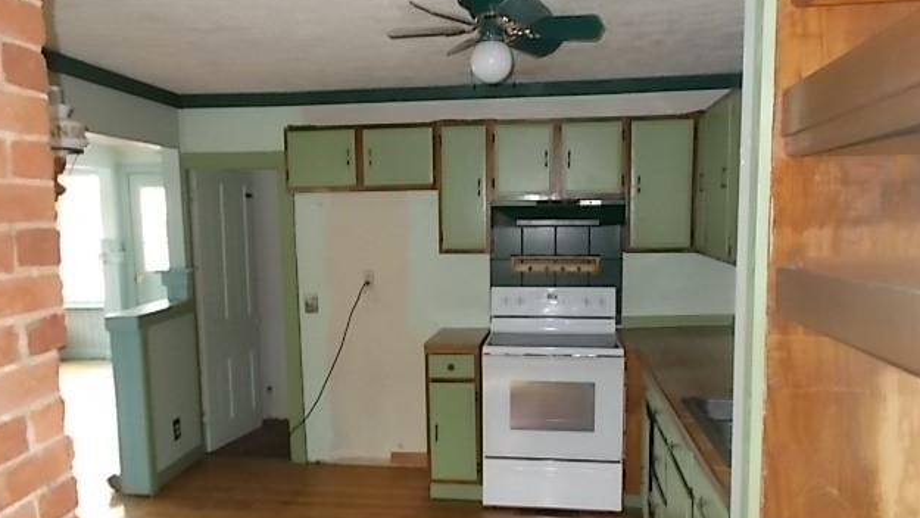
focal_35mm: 29
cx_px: 452
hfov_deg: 66.0
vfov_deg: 40.1
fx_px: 708
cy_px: 296
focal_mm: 4.6
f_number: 3.2
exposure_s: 1/25
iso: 200
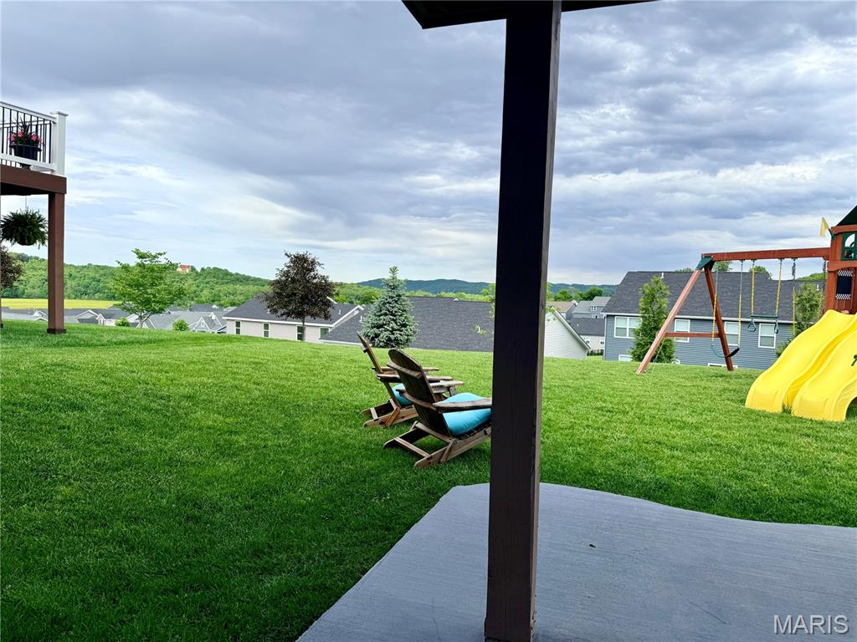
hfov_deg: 71.6
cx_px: 428
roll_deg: -1.2
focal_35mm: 24
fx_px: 594
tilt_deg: -3.1
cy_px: 321
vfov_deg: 56.8
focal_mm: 6.76
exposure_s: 1/3021
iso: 80
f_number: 1.78
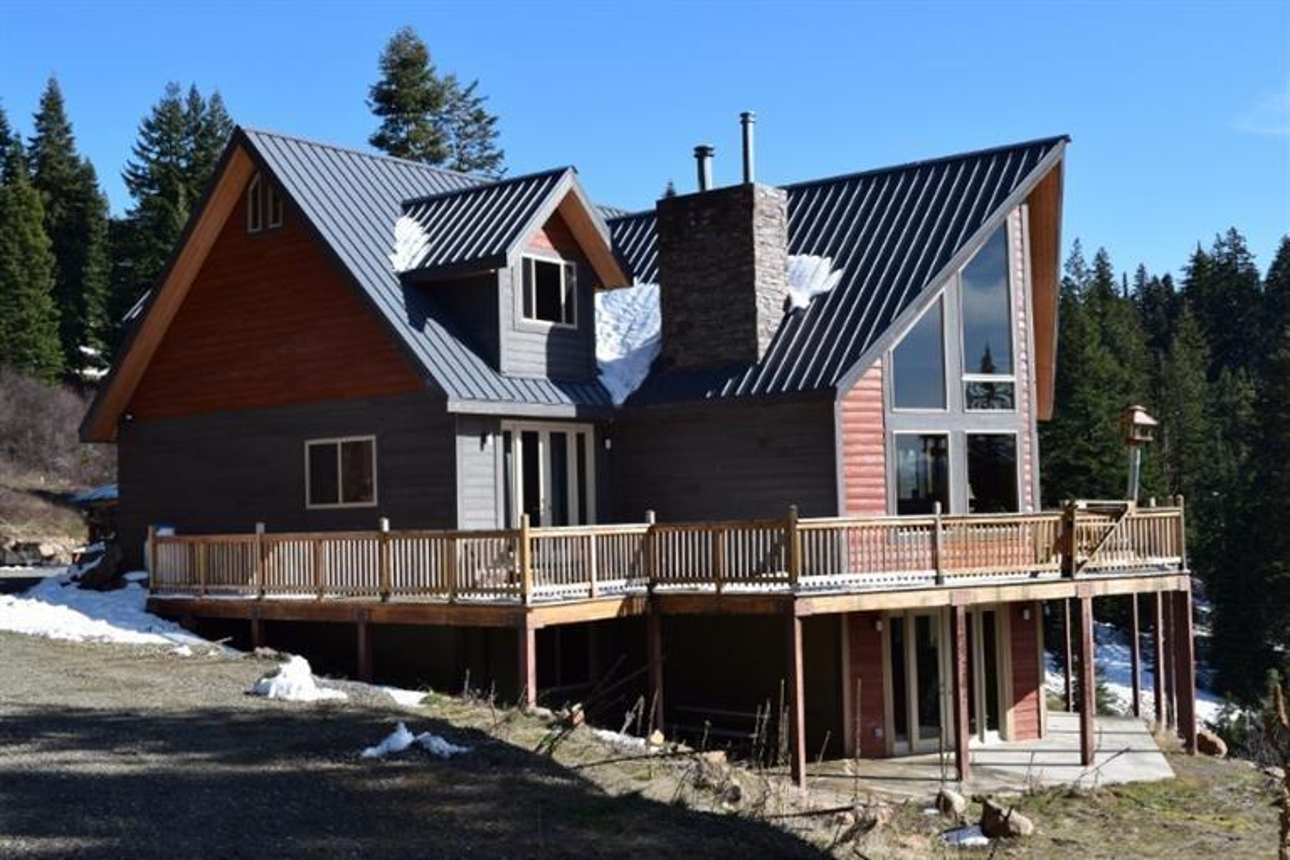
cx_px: 645
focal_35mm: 44
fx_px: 1558
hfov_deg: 45.0
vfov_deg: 30.8
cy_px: 430
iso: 400
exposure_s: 1/400
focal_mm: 29
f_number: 11
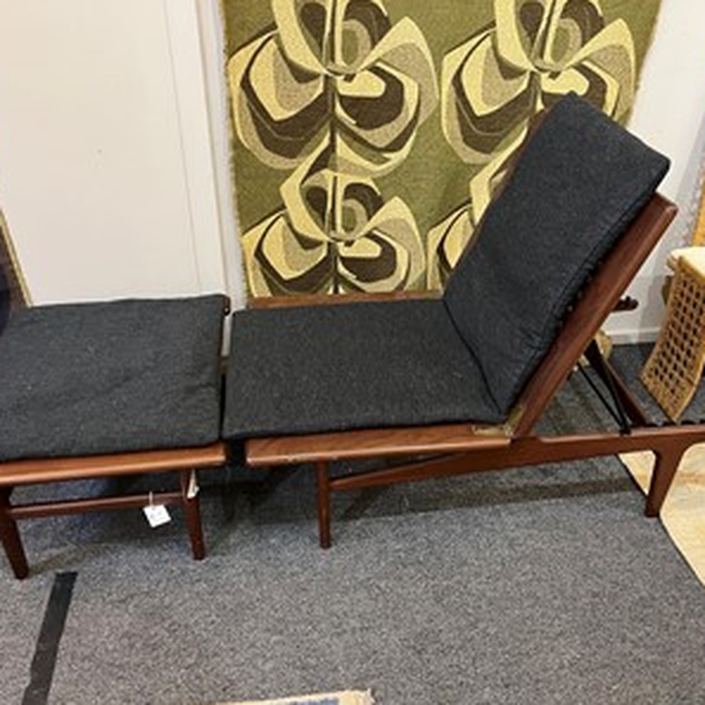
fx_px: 714
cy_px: 354
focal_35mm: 31
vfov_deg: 52.5
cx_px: 370
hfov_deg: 52.5
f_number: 1.6
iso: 250
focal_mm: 5.1
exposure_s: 1/50
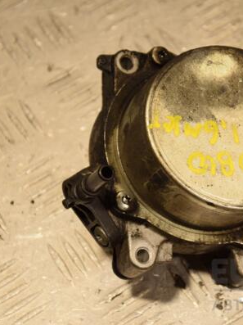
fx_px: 1350
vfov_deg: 13.7
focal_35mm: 144
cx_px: 196
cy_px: 162
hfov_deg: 10.3
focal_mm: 66
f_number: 5.3
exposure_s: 1/320
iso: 800
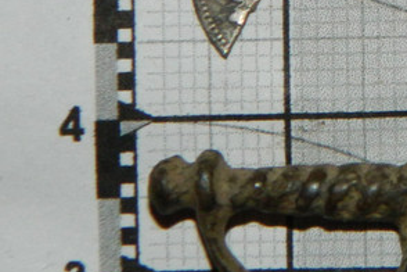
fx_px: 3584
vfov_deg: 4.3
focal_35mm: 317
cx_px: 572
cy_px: -130
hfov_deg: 6.4
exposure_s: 1/50
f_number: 11.9
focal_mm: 15.1
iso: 200
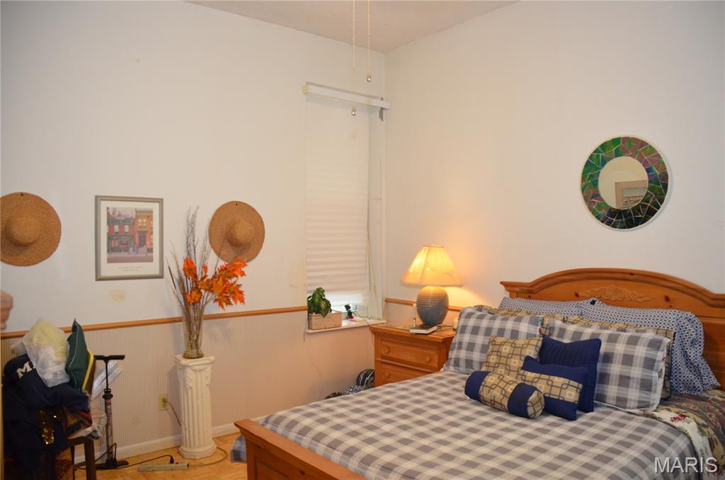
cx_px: 362
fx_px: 543
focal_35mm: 27
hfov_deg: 67.5
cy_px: 240
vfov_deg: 47.7
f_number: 4
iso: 1250
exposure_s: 1/60
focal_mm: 18
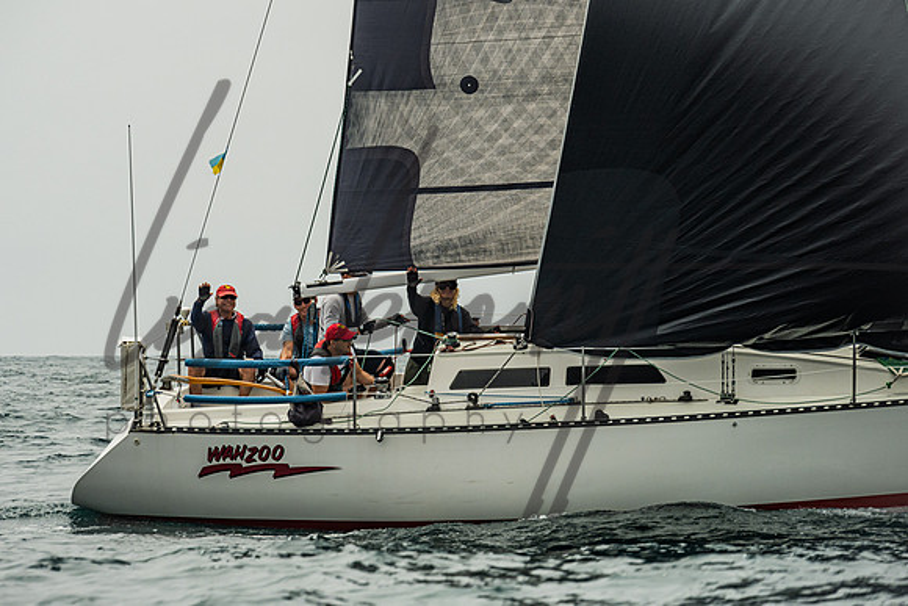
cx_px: 303
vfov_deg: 5.1
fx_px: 6834
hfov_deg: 7.6
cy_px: 274
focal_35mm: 271
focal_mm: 200
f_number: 6.3
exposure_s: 1/1600
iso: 400
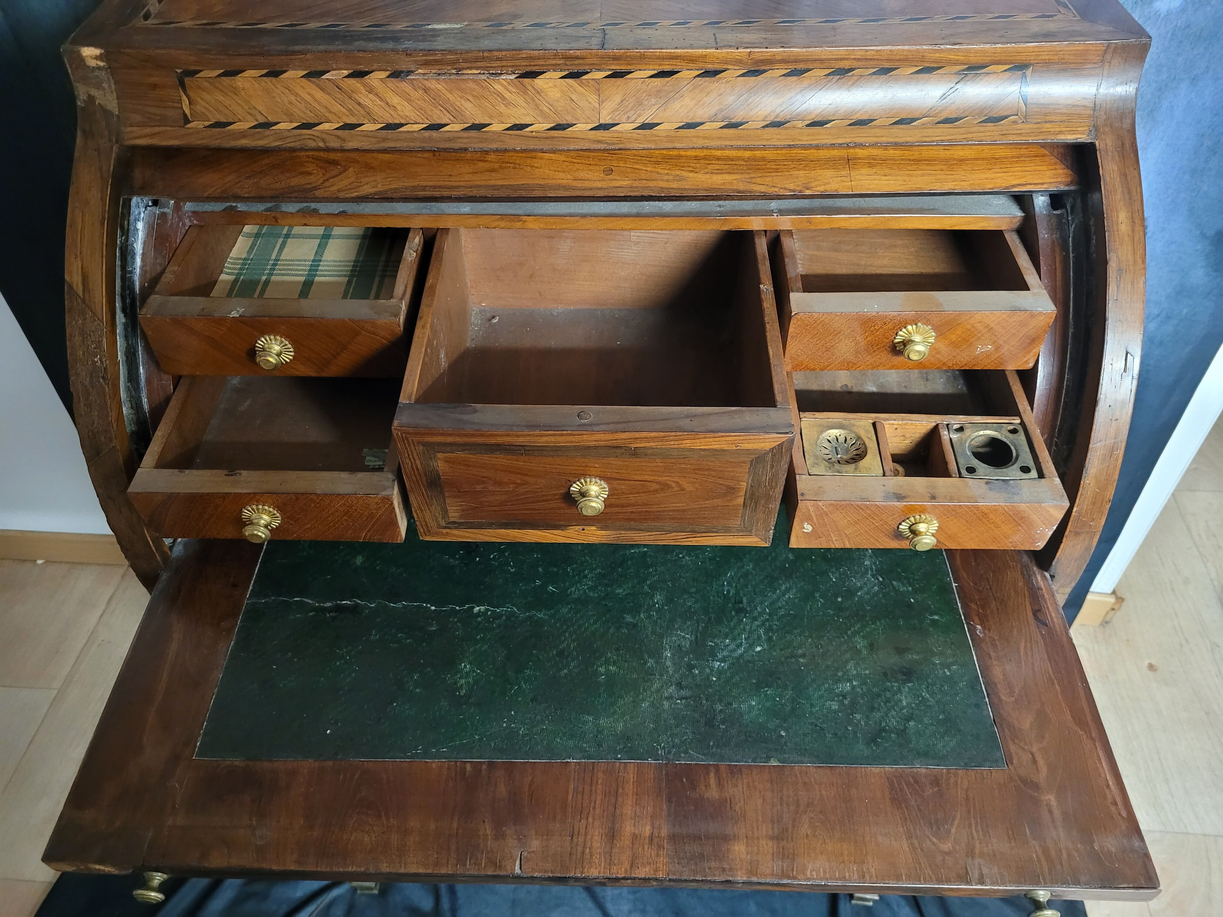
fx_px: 919
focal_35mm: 26
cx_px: 612
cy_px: 458
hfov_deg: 67.3
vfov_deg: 53.1
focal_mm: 5.4
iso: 800
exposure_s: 1/25
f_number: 1.8
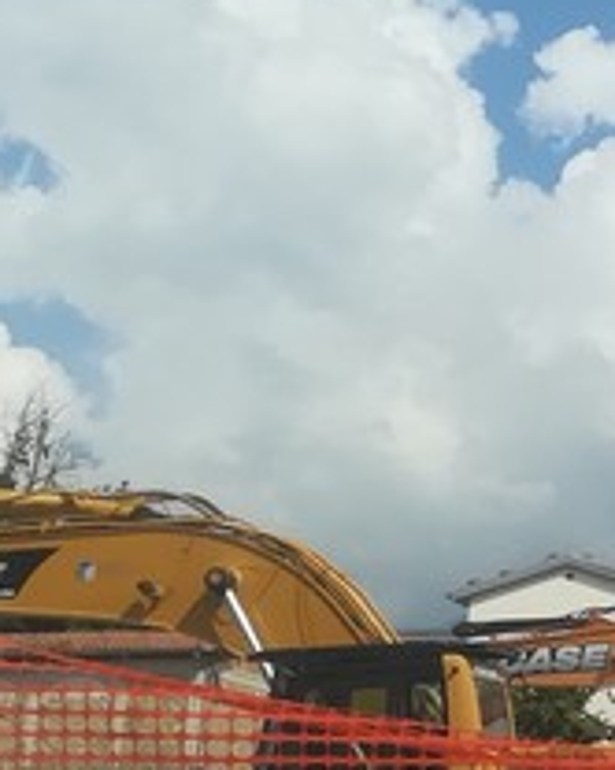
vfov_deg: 17.5
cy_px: 309
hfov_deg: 12.0
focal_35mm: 110
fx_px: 2506
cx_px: 1352
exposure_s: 1/1332
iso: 50
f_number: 2.2
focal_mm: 3.83
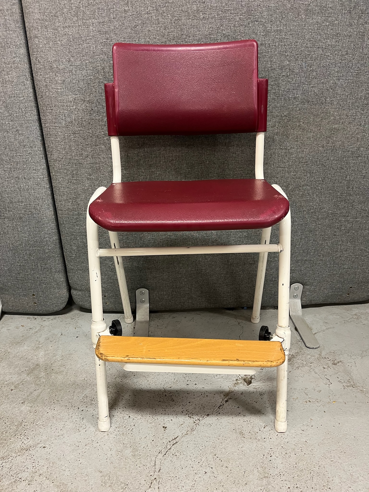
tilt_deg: -25.3
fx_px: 370
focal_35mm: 26
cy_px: 246
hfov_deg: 53.1
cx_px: 184
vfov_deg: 67.3
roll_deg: +3.7
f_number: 1.6
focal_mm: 5.1
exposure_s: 1/50
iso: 200
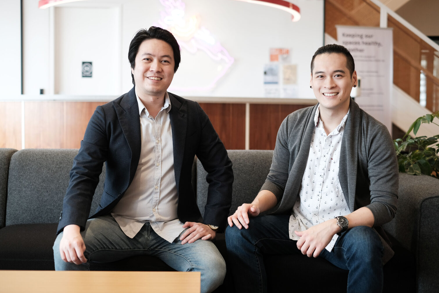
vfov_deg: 25.1
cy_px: 147
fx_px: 658
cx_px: 221
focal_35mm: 54
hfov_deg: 36.9
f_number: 2
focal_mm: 35
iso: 400
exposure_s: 1/250
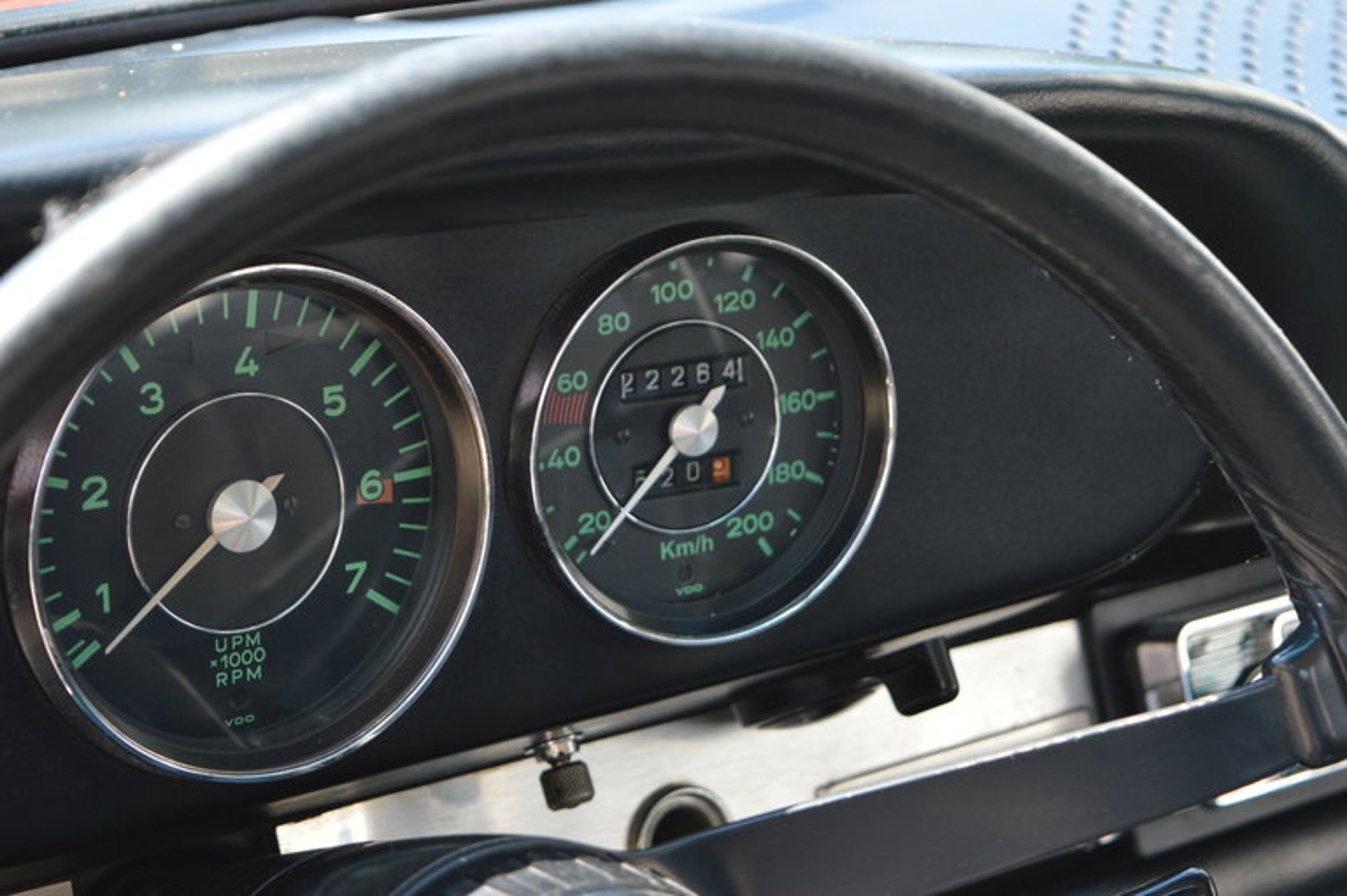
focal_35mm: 82
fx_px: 3085
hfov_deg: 24.6
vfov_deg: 16.5
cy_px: 448
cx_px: 674
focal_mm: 55
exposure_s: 1/125
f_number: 5.6
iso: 400
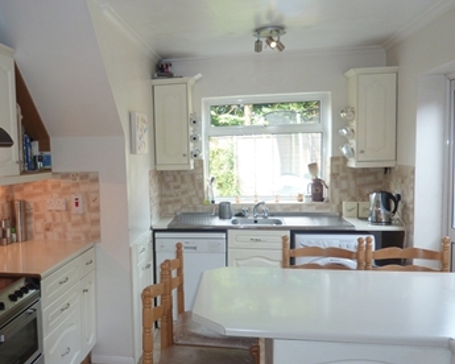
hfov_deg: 51.5
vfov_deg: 43.3
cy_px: 189
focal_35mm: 34
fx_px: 458
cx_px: 140
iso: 100
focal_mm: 4.1
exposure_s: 1/30
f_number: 3.3
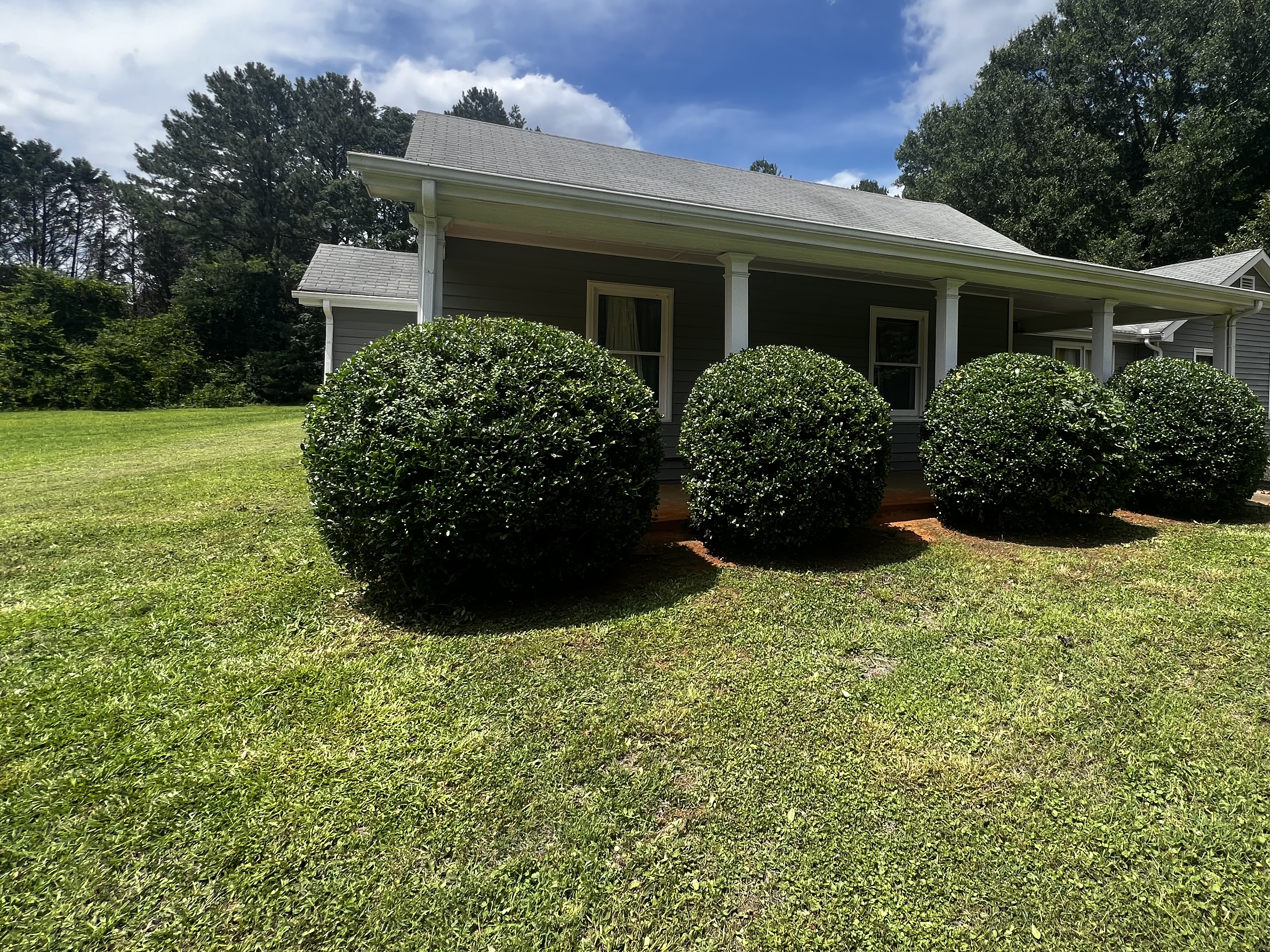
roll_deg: -0.5
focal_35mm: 17
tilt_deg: -0.8
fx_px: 624
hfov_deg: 89.4
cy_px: 408
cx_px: 786
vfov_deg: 74.3
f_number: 1.8
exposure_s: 1/661
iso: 32
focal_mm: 1.57
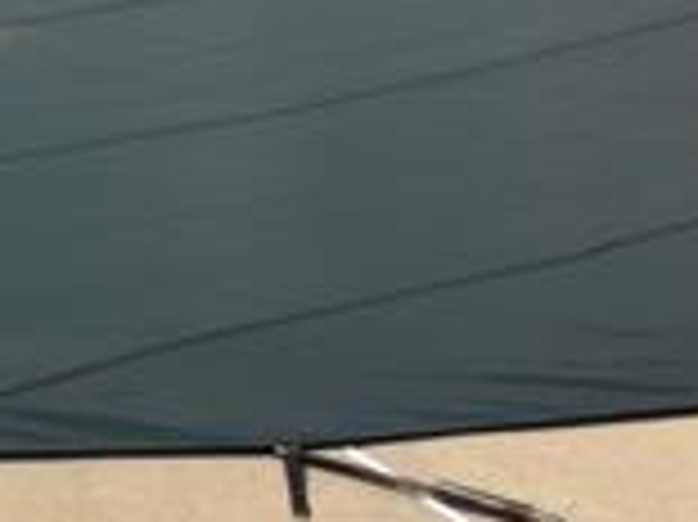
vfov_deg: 11.8
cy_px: -256
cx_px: -468
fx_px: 2418
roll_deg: +0.3
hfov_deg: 14.8
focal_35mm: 120
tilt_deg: -2.0
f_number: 2.2
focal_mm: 4.15
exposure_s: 1/2262
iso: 25
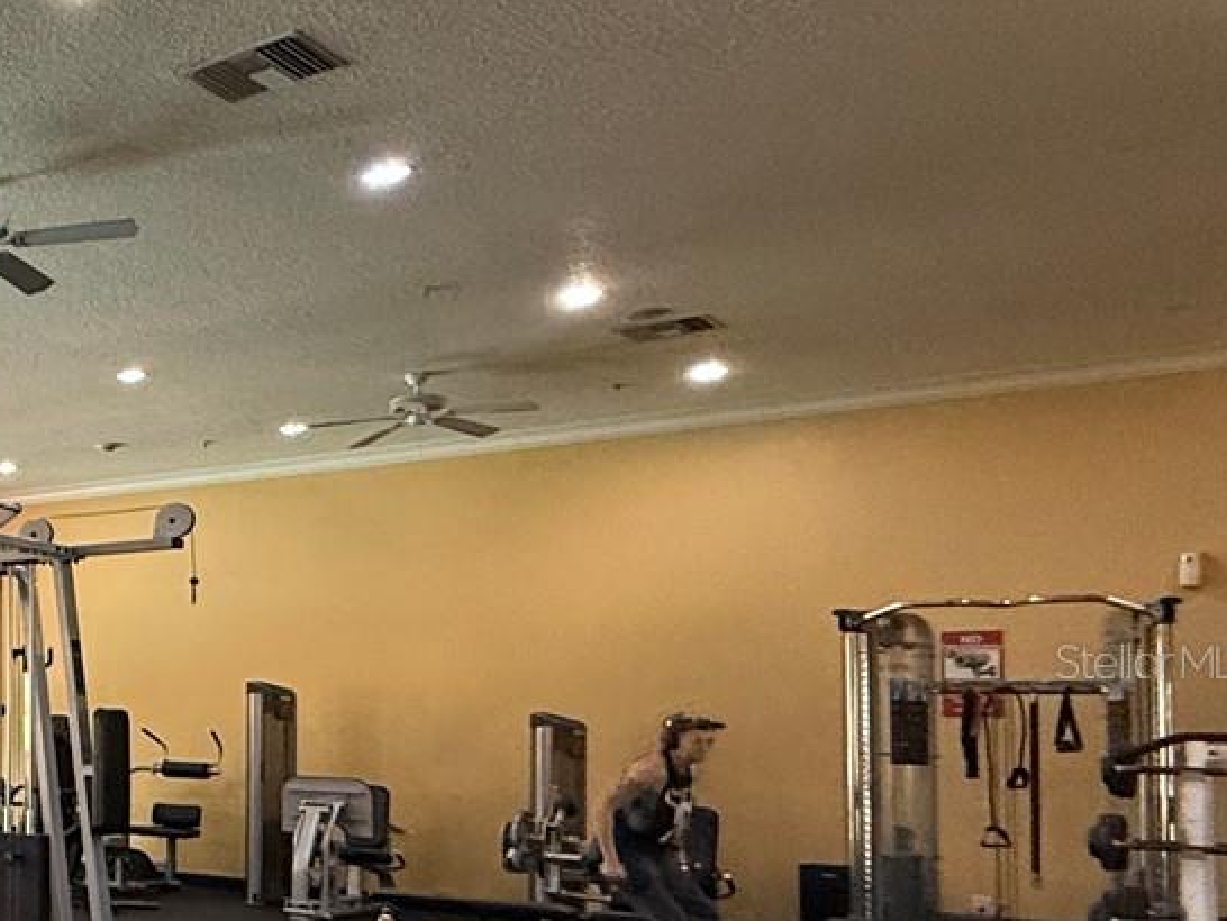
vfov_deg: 34.6
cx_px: -530
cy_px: 660
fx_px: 1454
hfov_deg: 30.4
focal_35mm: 41
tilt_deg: +2.2
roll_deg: -1.8
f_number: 2.2
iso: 320
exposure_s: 1/60
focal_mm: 2.22
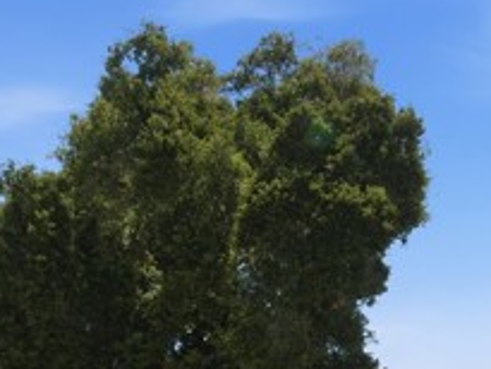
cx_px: 254
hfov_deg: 42.0
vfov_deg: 27.7
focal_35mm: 45
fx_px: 639
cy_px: 459
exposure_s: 1/250
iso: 100
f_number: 10
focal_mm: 10
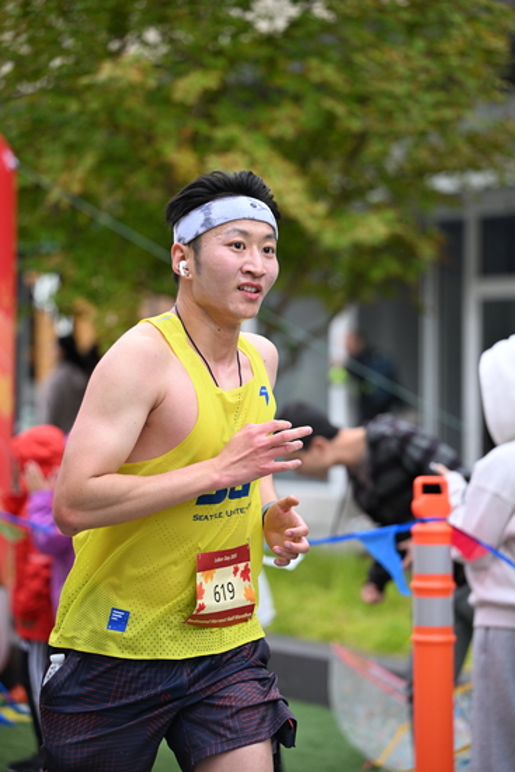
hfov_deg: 12.5
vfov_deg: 18.6
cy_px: 386
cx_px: 258
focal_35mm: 110
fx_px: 2359
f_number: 2.8
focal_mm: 110
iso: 1000
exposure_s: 1/1600
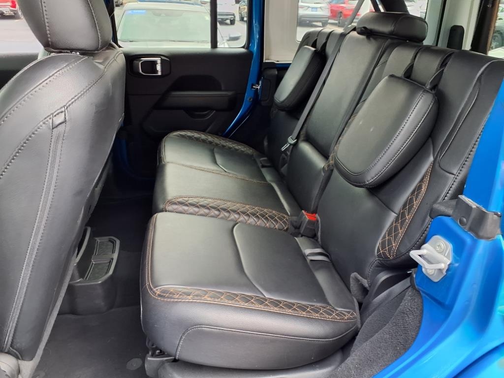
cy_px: 189
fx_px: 393
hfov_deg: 65.3
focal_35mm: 27
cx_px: 252
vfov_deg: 51.4
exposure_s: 1/40
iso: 160
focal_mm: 3.58
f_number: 1.9
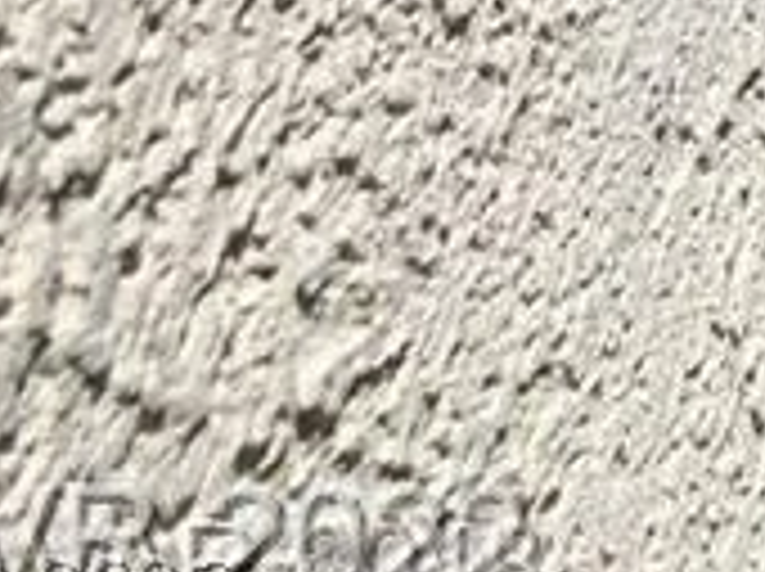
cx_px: 1647
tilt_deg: -46.9
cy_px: -707
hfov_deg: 12.6
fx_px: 2913
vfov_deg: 10.1
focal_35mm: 132
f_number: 1.8
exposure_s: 1/6024
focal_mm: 3.99
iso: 25
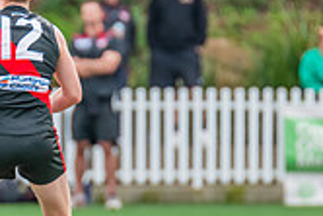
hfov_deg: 1.4
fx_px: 13389
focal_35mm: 1491
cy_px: 2
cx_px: -144
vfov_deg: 0.9
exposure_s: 1/1250
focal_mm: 380
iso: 800
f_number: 4.5
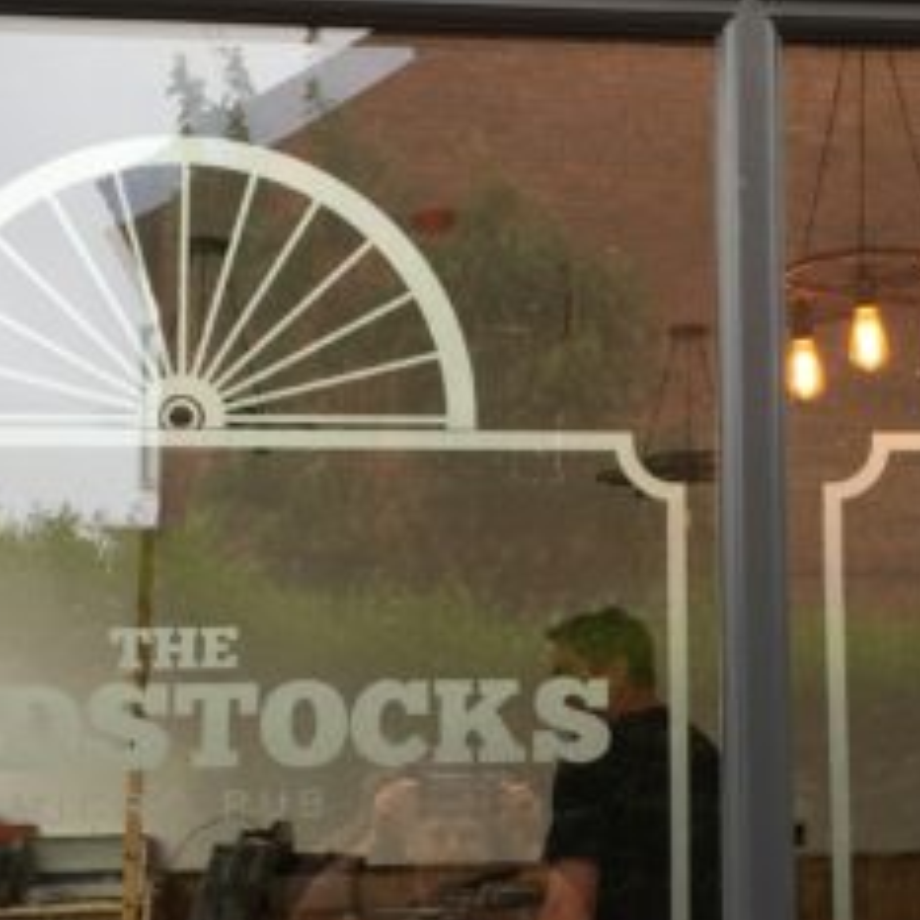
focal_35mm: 66
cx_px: 738
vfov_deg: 26.1
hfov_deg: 25.6
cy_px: 545
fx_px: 1985
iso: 32
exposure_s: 1/100
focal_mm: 4.15
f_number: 2.2
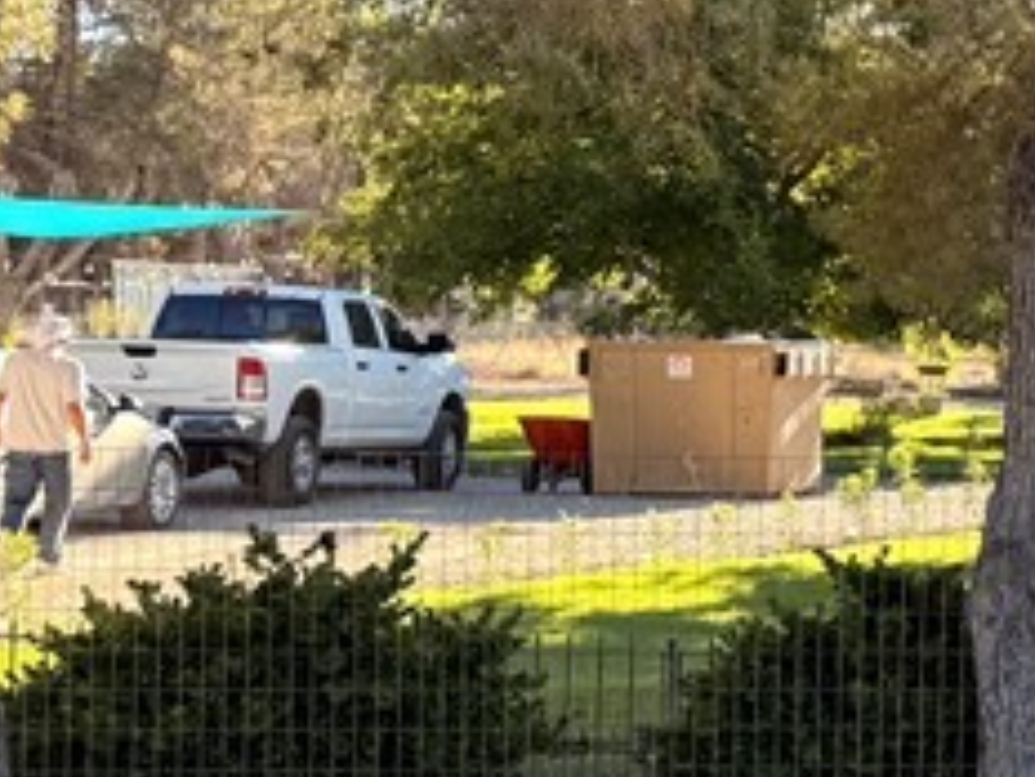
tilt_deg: -0.3
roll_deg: -2.3
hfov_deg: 15.2
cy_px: 406
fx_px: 3169
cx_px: 2021
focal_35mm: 106
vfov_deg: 14.0
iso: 80
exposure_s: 1/695
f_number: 1.78
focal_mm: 6.76
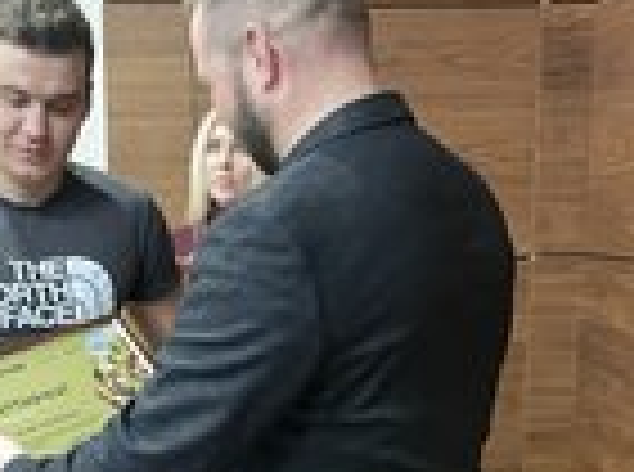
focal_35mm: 74
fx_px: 1352
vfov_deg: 19.2
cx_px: 211
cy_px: 490
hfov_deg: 26.2
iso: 1000
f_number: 1.6
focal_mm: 4.2
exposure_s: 1/30
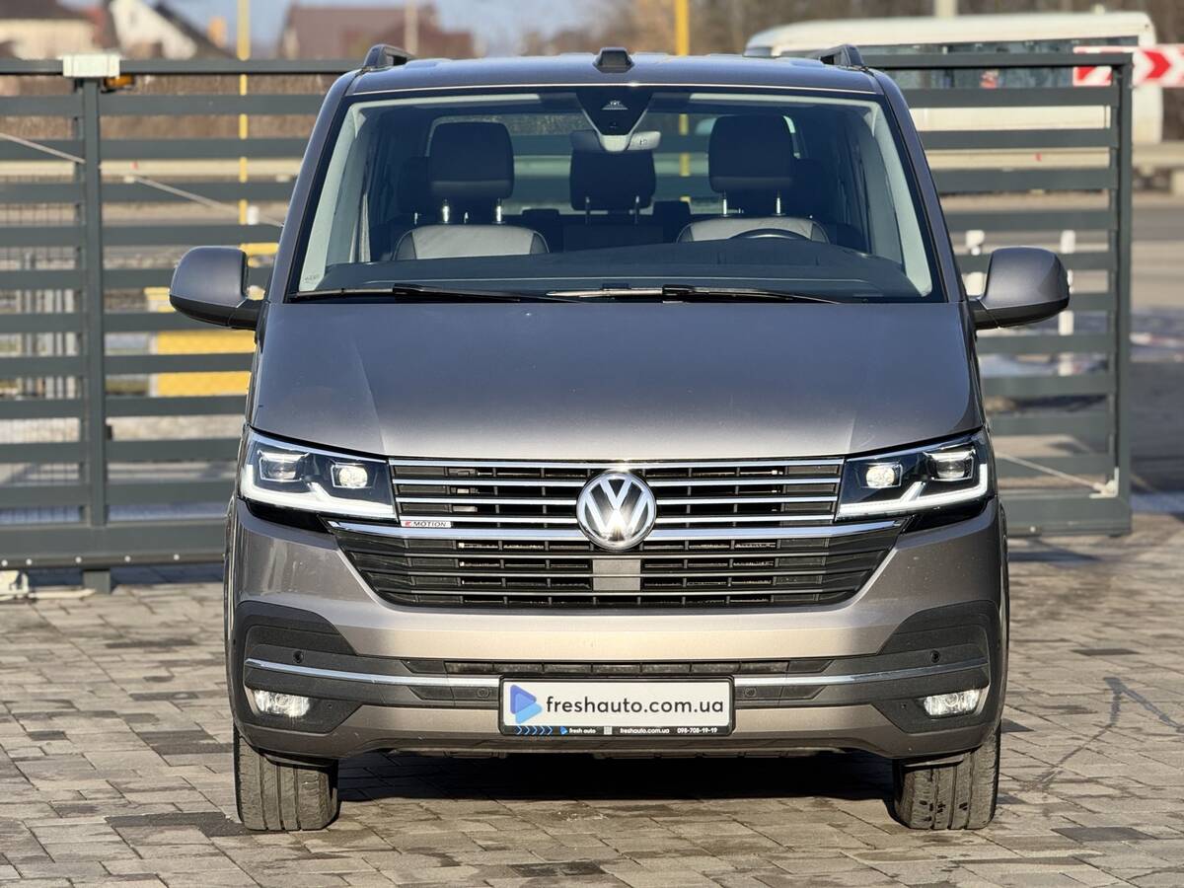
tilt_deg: -5.1
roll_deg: +0.0
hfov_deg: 16.4
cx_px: 592
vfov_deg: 12.3
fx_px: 4104
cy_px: 444
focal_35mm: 120
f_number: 2.8
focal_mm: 15.66
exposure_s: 1/793
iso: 50
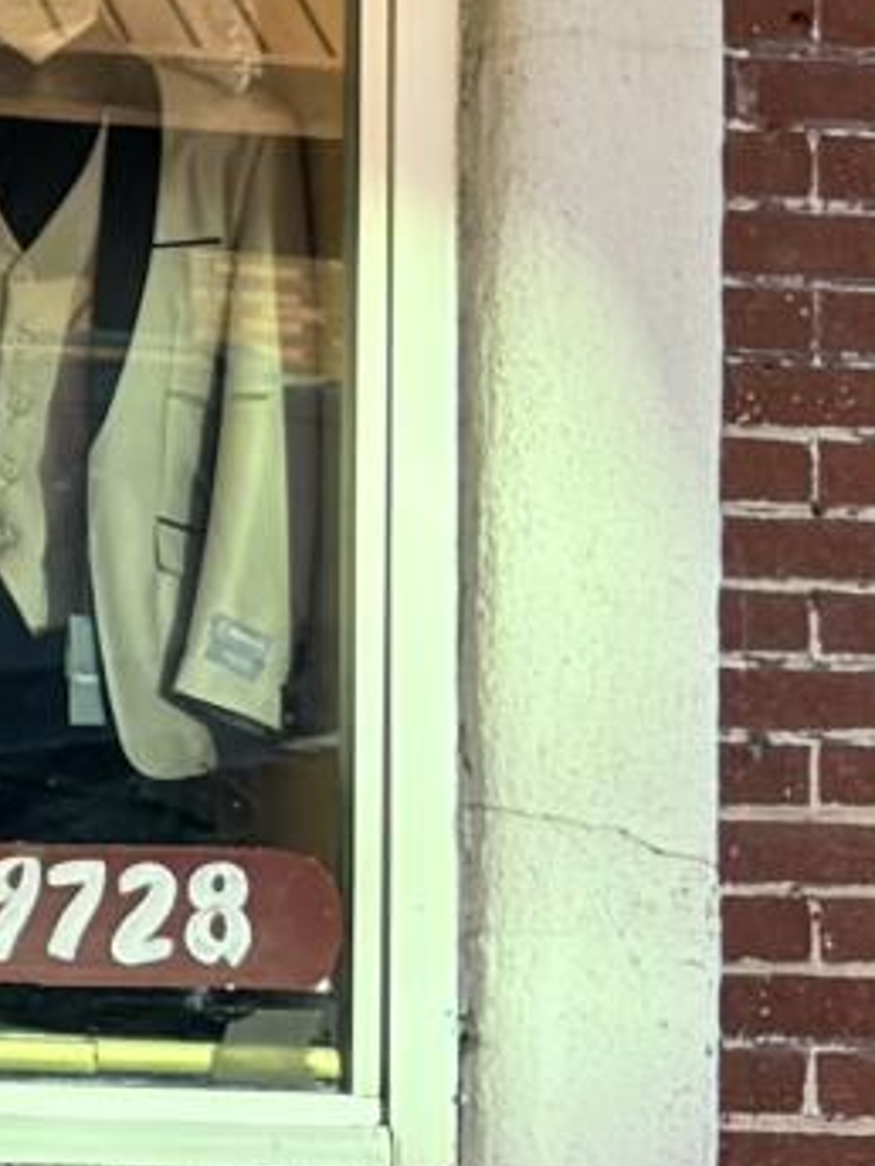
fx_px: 7044
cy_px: -180
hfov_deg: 5.9
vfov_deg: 9.4
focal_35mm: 209
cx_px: -2683
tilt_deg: +3.4
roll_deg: -1.7
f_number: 1.78
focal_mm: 6.76
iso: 80
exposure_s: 1/464
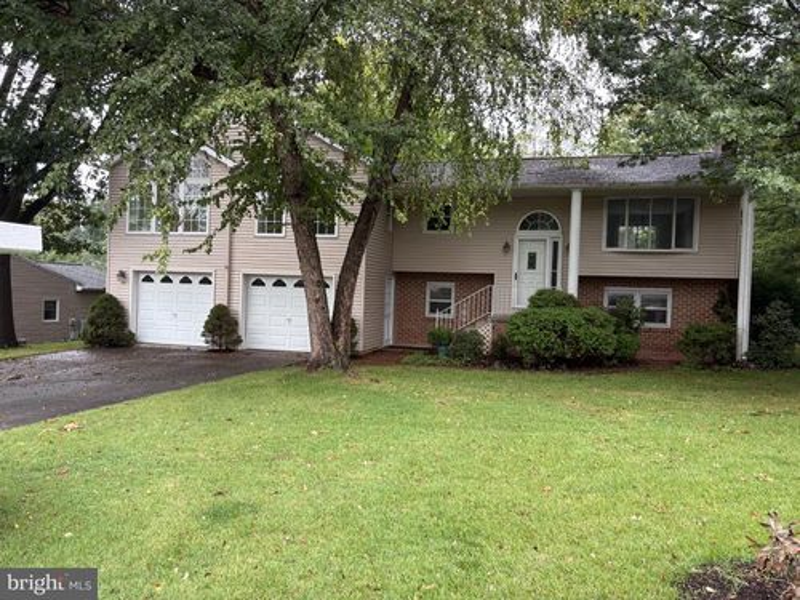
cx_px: 400
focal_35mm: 26
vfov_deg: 53.1
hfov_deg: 67.3
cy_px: 300
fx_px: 601
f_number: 1.6
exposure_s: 1/407
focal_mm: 5.96
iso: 64
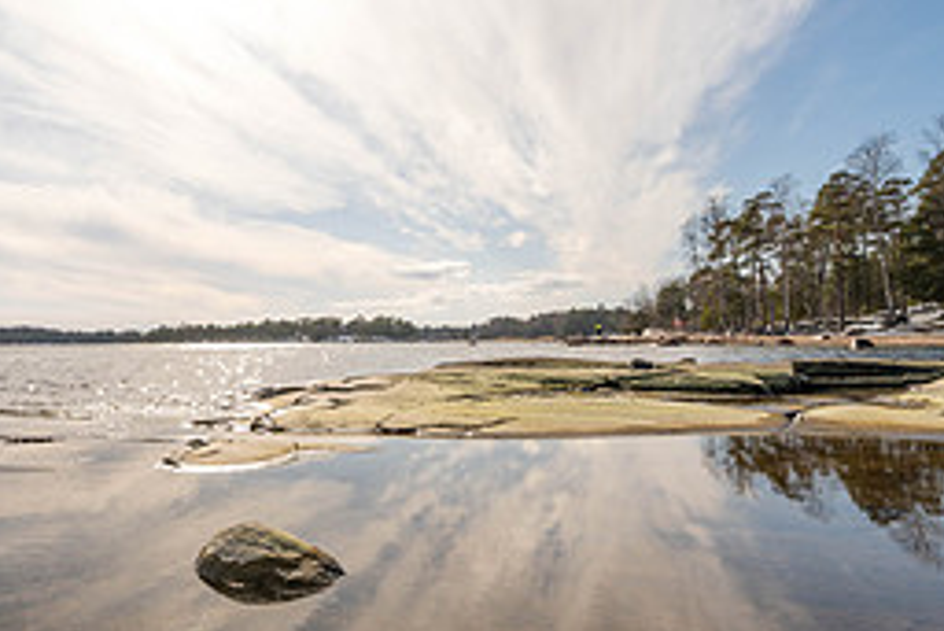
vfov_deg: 38.5
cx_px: 177
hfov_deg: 51.9
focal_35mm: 34
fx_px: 892
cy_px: 208
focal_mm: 15
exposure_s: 1/250
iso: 64
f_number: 8
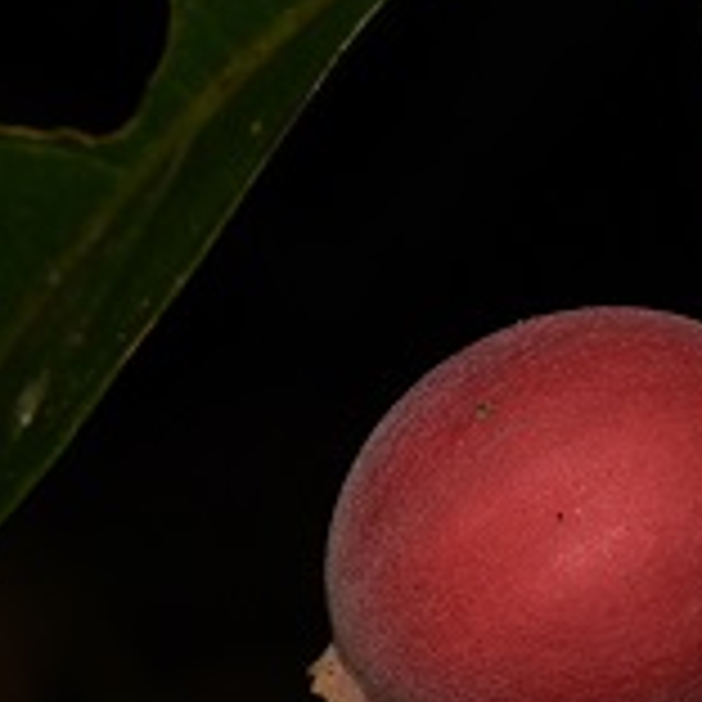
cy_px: 477
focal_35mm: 344
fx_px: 7893
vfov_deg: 5.1
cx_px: 819
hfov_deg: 5.1
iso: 100
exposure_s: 1/200
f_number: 29
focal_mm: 105
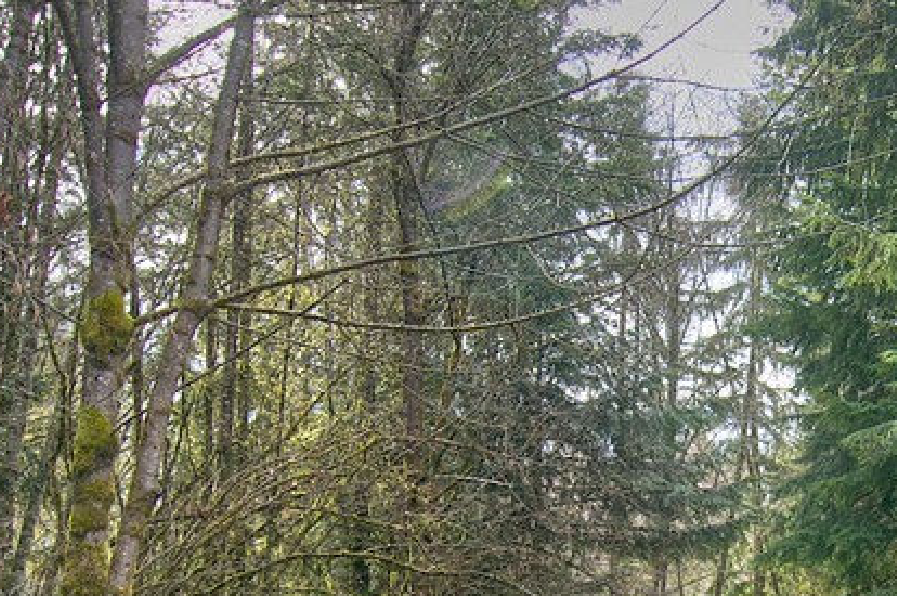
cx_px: 802
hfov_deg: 30.6
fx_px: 1568
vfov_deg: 20.7
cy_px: 609
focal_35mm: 63
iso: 100
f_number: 2.8
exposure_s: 1/640
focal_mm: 16
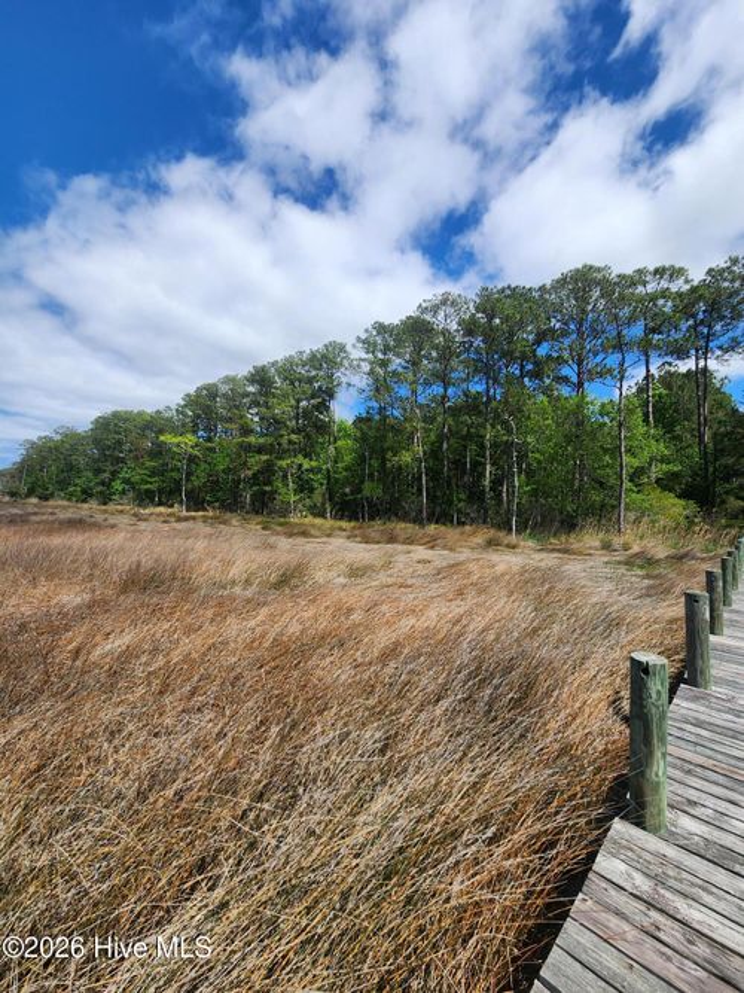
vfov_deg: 106.2
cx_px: 372
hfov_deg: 89.9
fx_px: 373
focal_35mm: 13
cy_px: 496
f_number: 2.2
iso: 50
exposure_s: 1/2180
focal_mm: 2.2
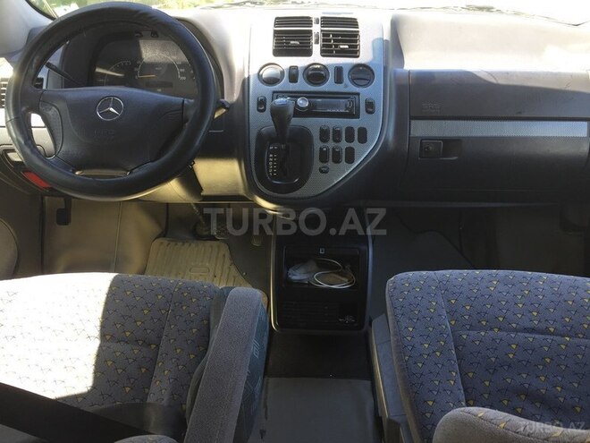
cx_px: 295
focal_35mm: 29
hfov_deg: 61.7
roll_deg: +0.7
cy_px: 222
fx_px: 494
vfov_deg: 48.2
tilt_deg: -34.6
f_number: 2.2
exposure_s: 1/100
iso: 32
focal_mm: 4.15
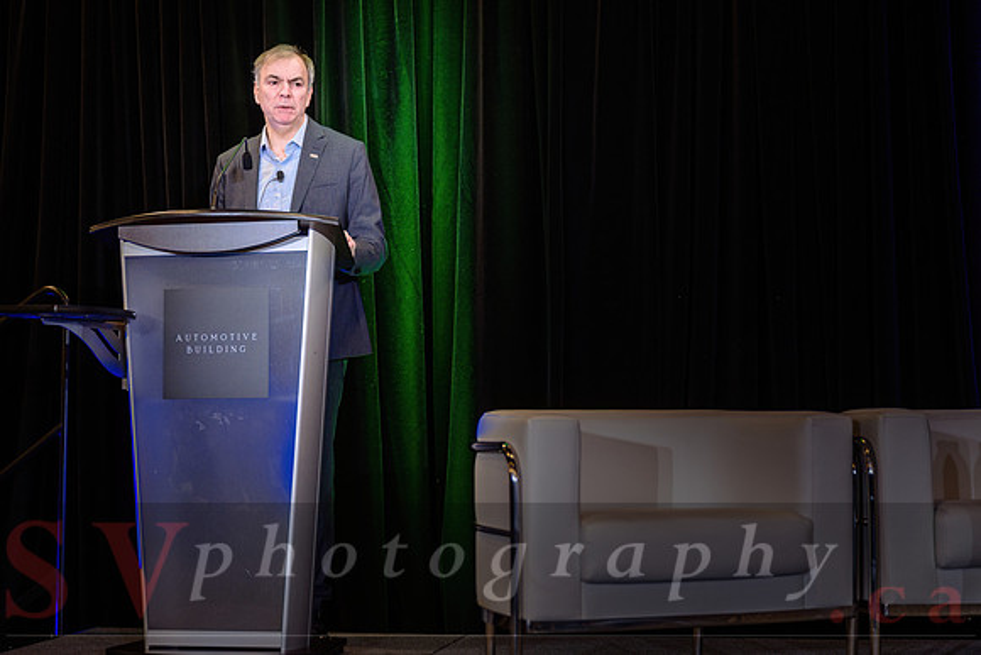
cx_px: 490
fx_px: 1639
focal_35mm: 60
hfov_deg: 33.3
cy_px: 328
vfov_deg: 22.6
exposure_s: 1/160
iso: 1600
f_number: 2.8
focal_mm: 58
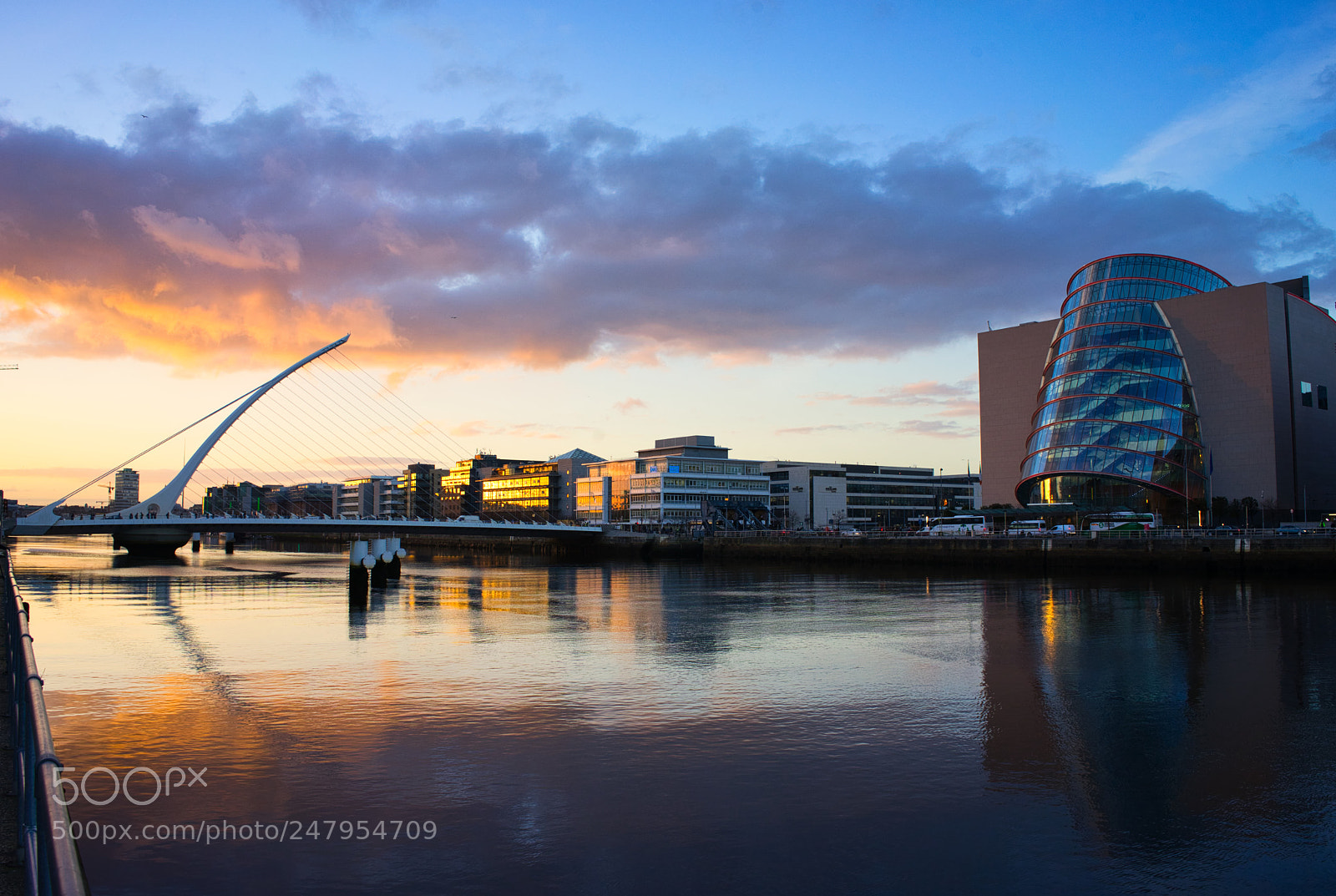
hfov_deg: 65.4
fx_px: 1041
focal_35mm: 28
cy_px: 448
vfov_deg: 46.6
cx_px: 668
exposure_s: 1/50
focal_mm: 28
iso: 320
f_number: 10
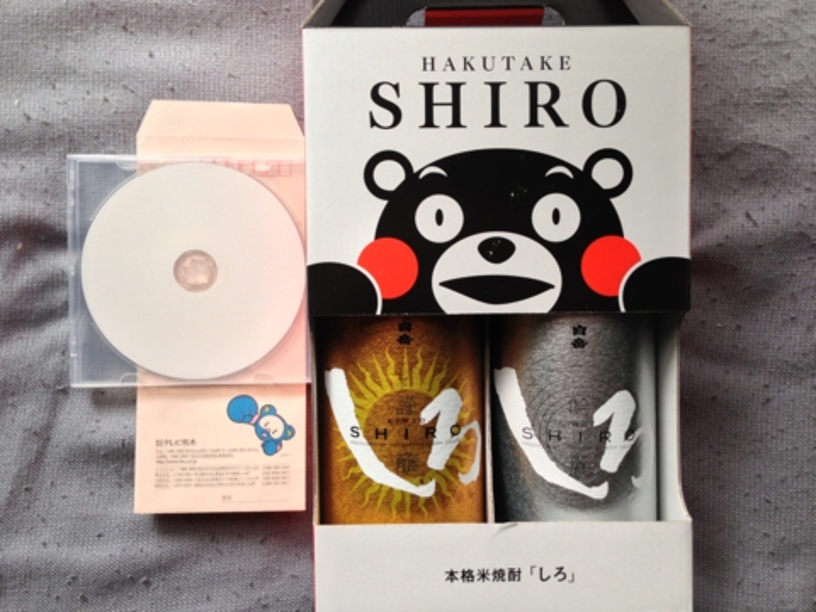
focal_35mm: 33
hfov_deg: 55.4
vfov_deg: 42.9
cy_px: 306
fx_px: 778
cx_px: 408
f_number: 2.4
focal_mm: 4.13
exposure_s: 1/382
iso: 50
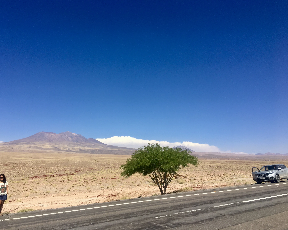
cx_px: 132
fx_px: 264
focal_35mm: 31
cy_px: 114
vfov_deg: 47.1
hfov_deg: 57.1
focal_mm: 4.15
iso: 25
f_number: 2.2
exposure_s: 1/2262
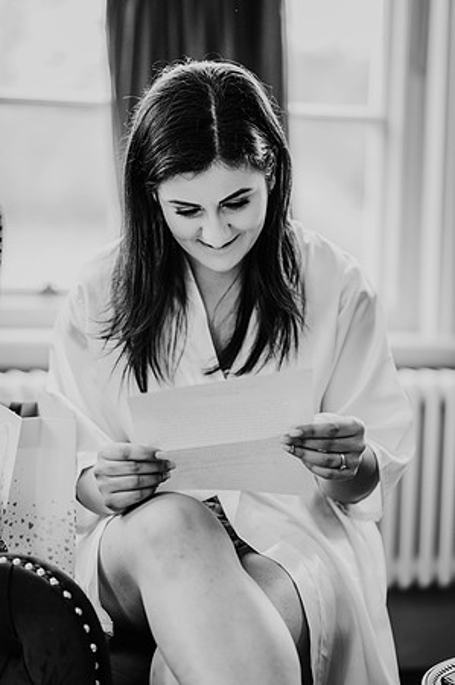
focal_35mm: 85
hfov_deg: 16.0
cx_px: 228
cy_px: 342
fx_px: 1615
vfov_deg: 23.9
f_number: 1.8
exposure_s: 1/160
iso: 720
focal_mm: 85
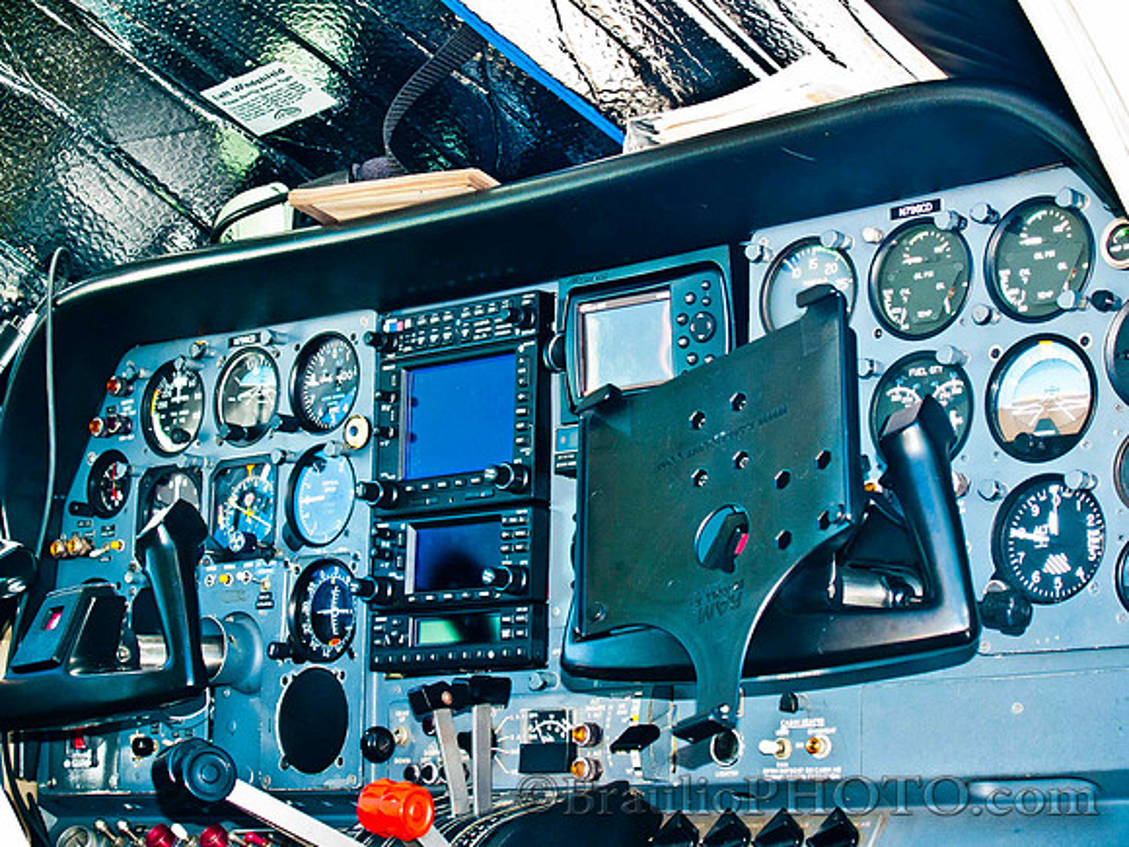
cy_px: 424
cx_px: 564
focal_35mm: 90
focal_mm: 45
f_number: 5.6
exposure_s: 1/80
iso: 400
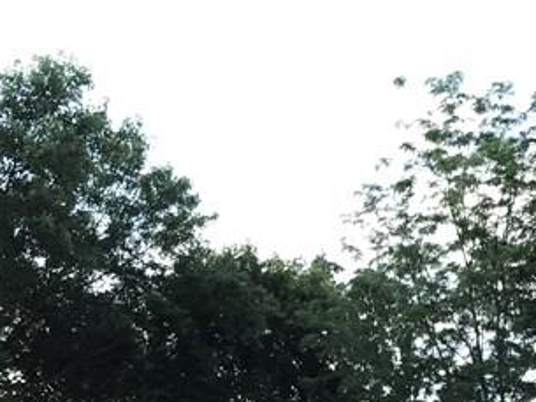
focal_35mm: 94
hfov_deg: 20.9
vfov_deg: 14.6
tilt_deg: +4.6
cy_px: 609
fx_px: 1456
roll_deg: +0.7
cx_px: 248
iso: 20
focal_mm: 3.99
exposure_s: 1/377
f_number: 1.8
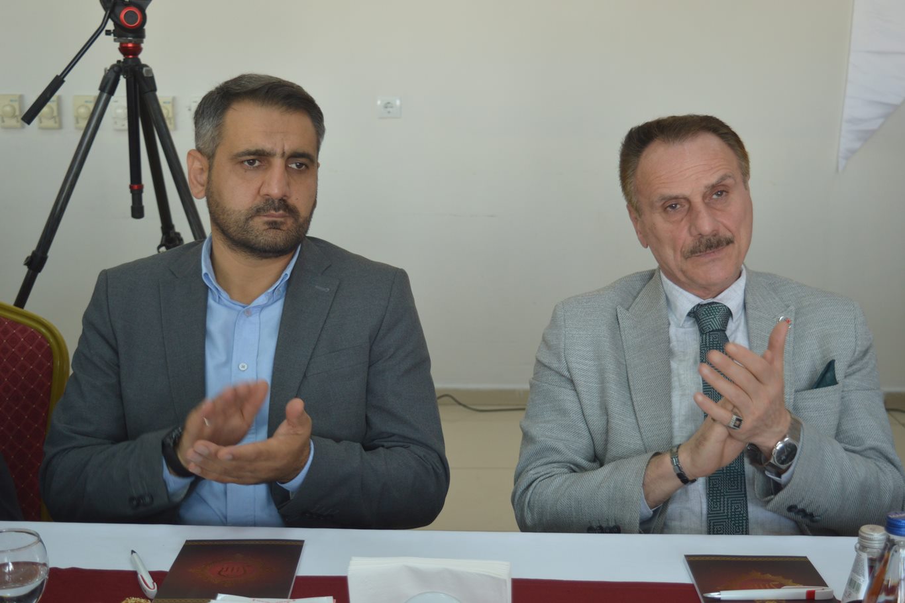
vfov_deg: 25.7
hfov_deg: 37.9
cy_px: 302
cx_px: 452
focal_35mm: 52
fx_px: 1319
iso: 400
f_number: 4.5
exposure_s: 1/60
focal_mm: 35
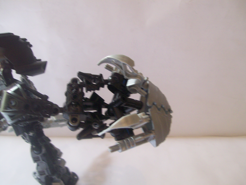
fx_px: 256
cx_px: 123
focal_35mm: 36
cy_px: 92
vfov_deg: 39.7
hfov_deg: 51.4
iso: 150
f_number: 2.7
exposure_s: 1/32
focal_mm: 6
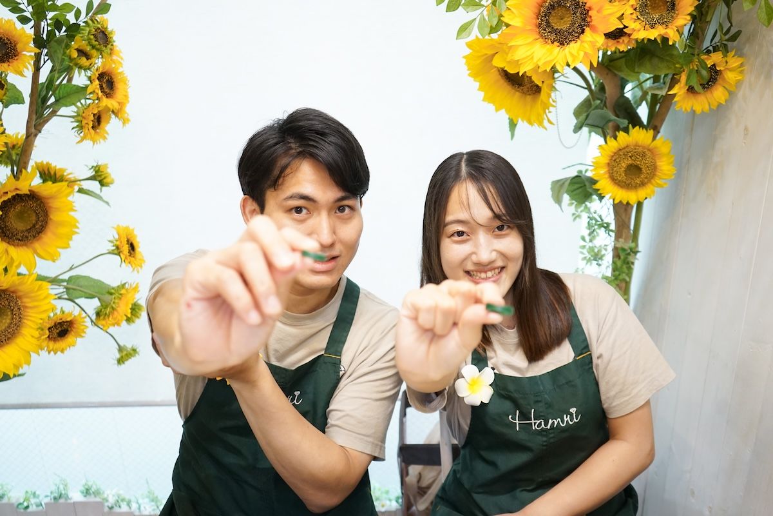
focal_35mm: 28
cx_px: 386
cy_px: 258
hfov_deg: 65.5
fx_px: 601
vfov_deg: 46.4
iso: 1000
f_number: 3.5
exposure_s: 1/125
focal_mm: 28
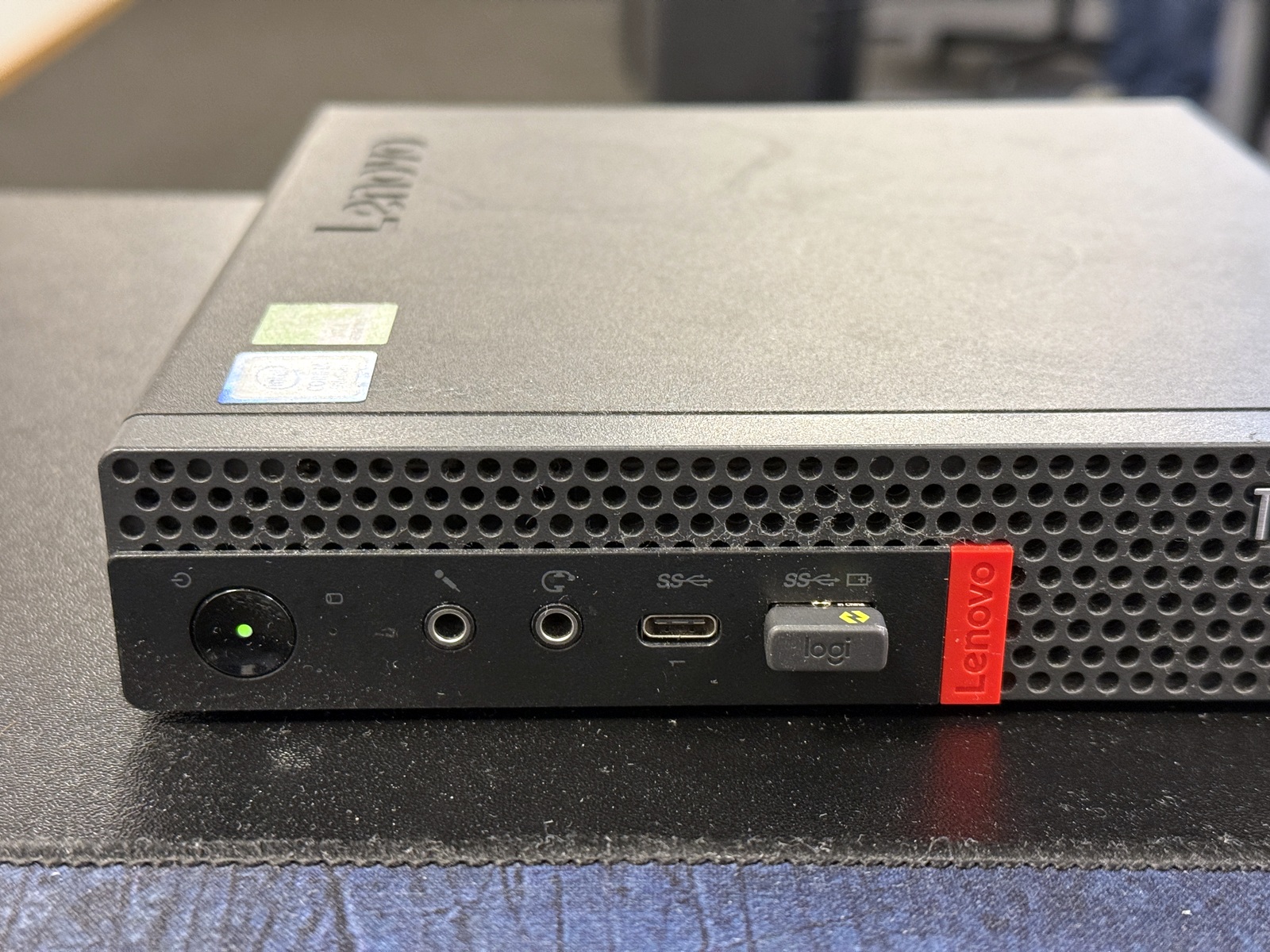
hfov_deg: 39.7
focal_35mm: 48
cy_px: 476
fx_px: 1761
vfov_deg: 30.3
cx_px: 635
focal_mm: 6.76
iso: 200
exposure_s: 1/50
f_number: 1.78
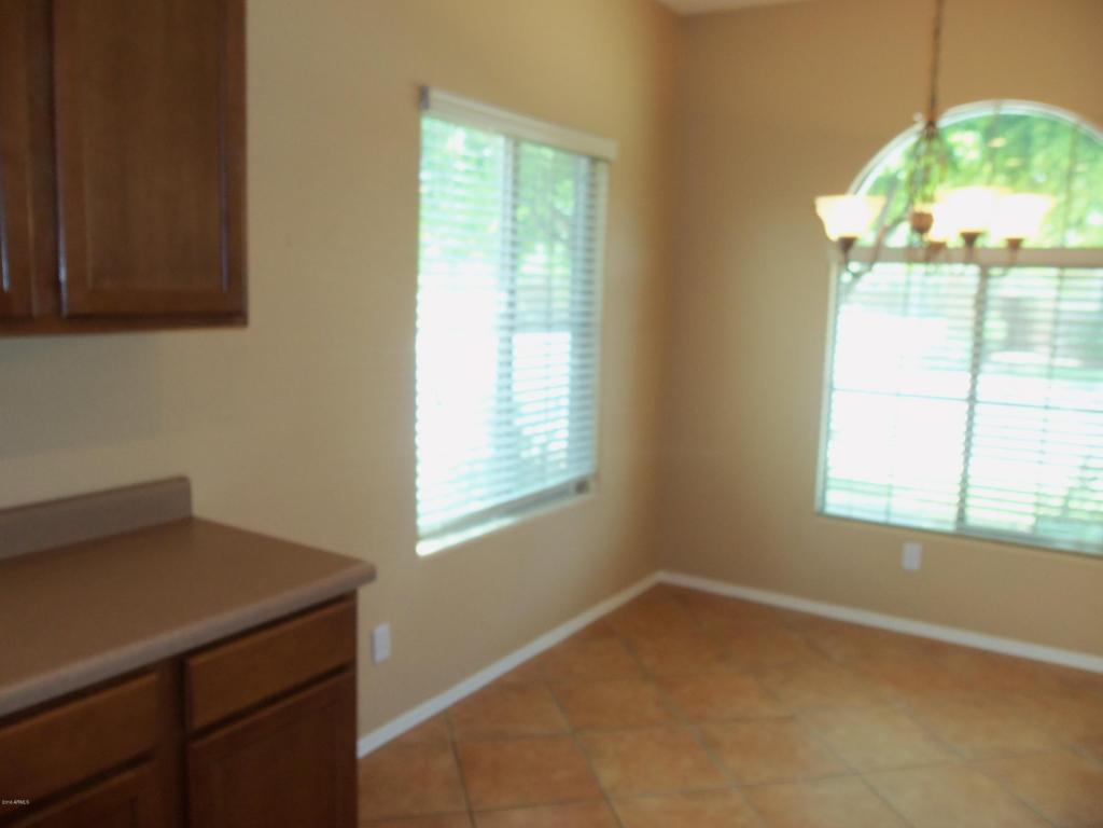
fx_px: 924
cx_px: 552
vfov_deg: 48.2
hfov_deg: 61.7
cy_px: 414
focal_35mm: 29
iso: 125
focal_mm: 5.2
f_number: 3.4
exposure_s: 1/30
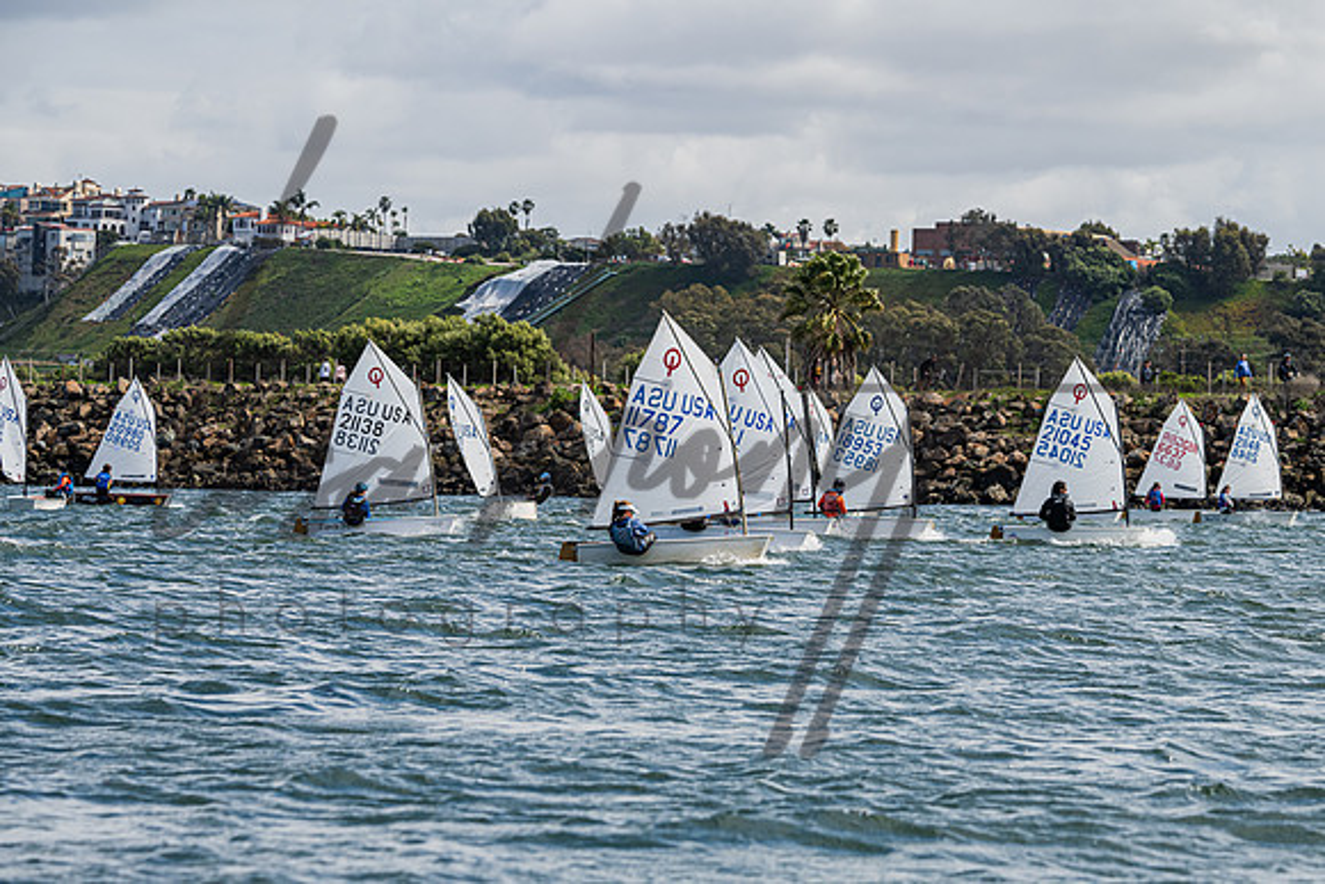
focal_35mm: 181
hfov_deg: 11.3
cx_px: 723
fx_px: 6672
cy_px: 479
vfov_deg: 7.6
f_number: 9
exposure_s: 1/1250
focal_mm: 165
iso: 320
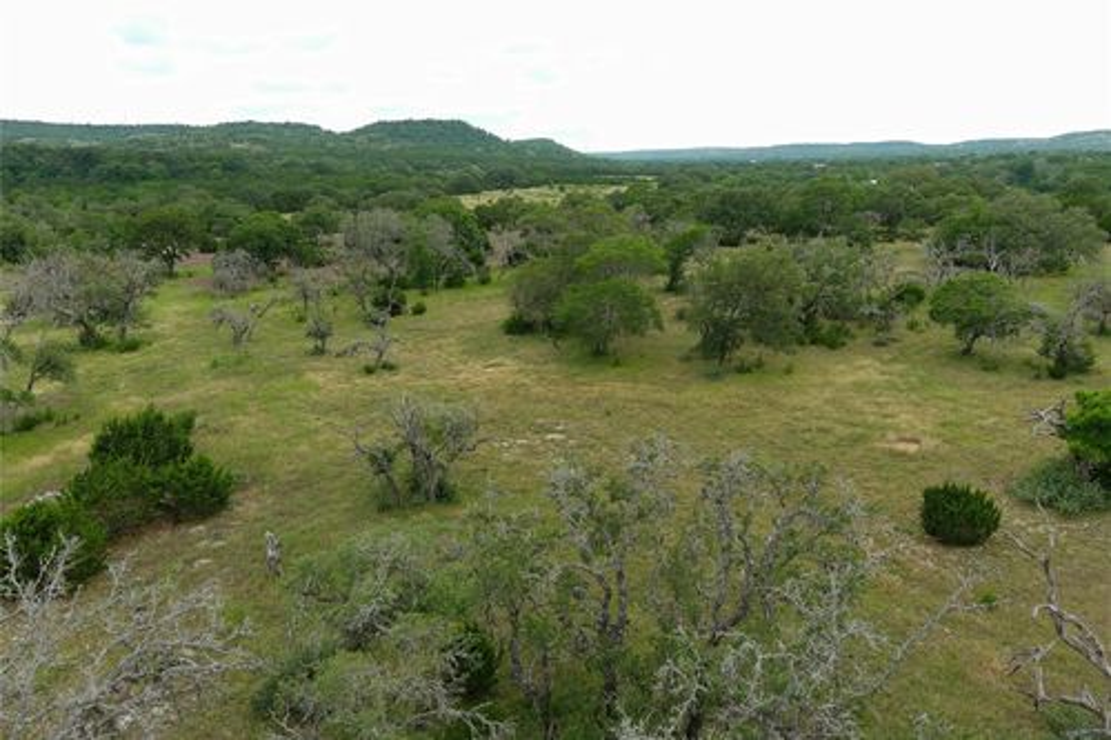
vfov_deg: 44.9
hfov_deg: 63.7
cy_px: 370
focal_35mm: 29
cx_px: 556
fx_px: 895
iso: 100
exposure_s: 1/640
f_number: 2.8
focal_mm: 10.6
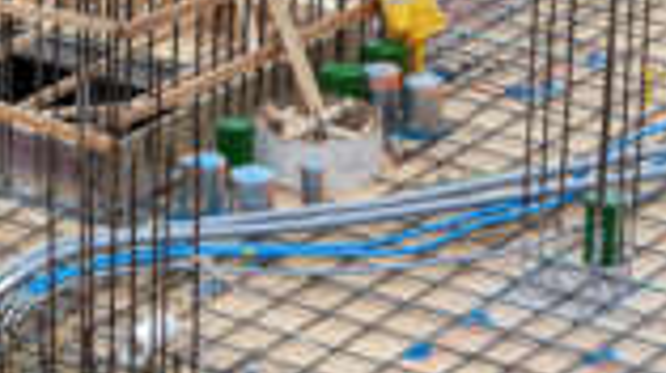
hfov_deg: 8.7
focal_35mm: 245
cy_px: 341
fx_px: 4323
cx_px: -208
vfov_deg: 4.9
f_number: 8
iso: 200
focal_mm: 85
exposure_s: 1/100
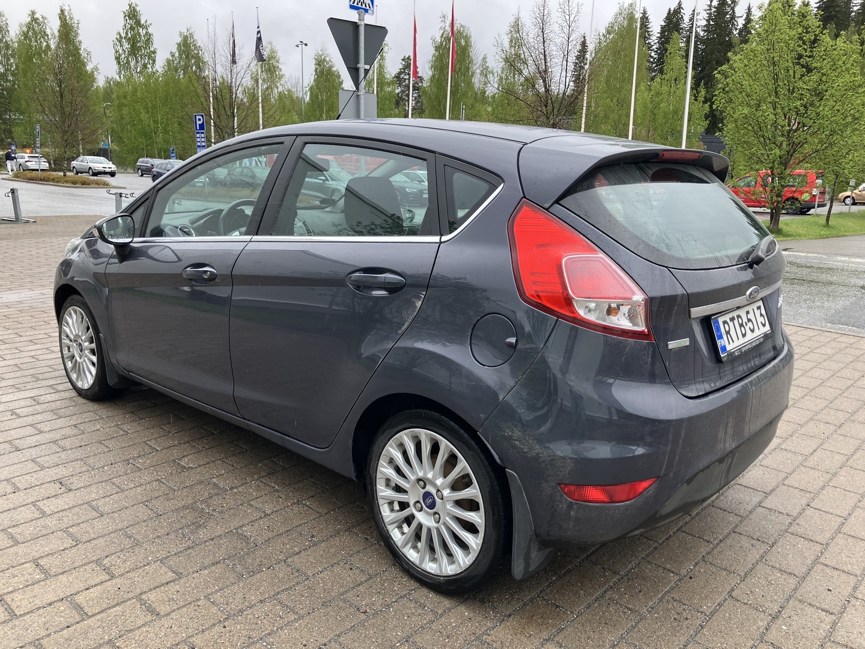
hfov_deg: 63.4
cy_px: 324
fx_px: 700
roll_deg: -1.8
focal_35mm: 28
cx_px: 432
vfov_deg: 49.7
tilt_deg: -11.9
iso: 32
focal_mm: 3.99
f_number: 1.8
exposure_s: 1/376
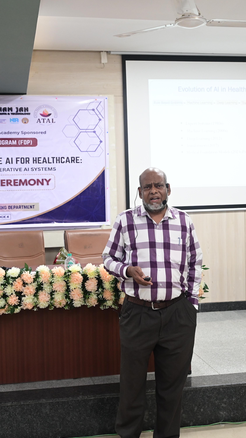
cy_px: 220
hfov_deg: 21.9
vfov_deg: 38.0
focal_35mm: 55
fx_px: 635
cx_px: 137
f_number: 4
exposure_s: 1/125
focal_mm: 34.5
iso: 2500
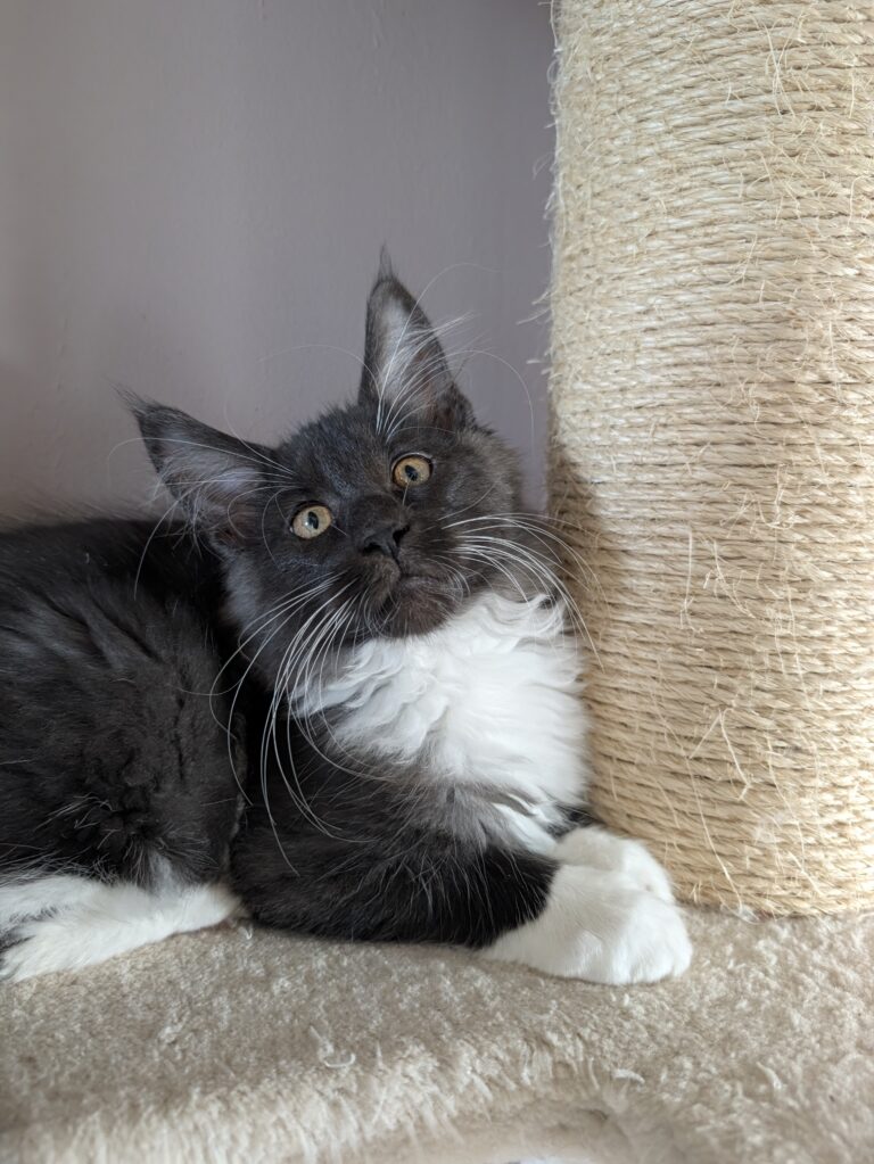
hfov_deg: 56.8
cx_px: 437
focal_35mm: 24
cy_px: 582
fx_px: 807
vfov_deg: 71.6
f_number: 1.68
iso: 1128
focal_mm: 6.9
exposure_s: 1/154
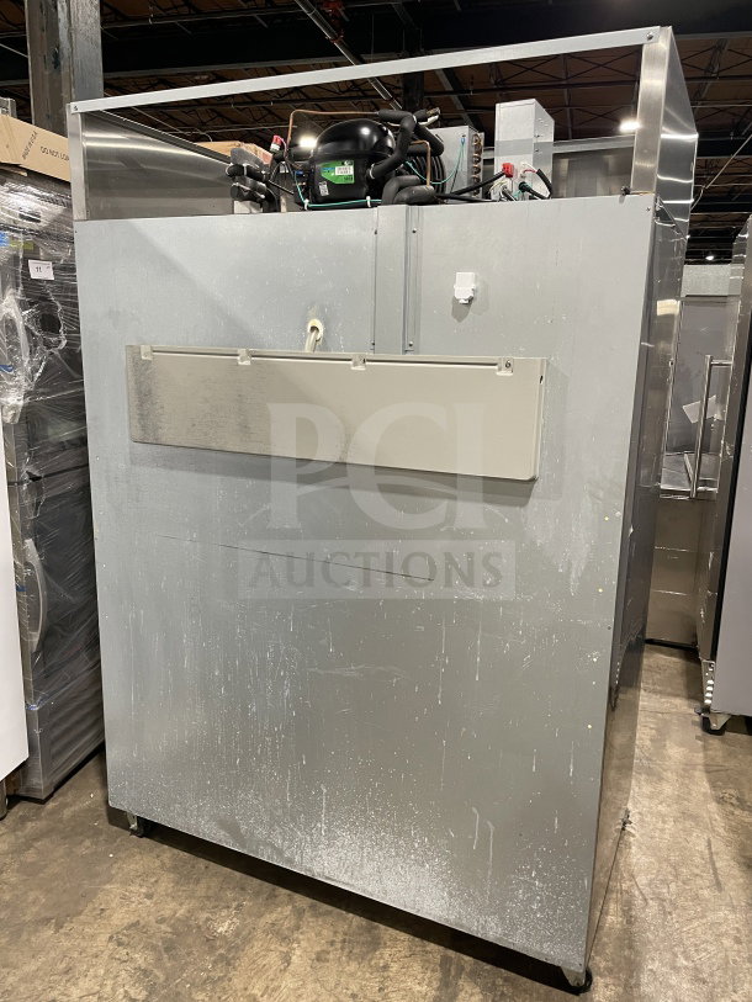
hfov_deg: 53.1
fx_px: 753
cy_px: 501
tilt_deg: -10.7
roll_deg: -0.3
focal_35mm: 26
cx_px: 376
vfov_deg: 67.3
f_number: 1.6
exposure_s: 1/60
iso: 160
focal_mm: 4.2
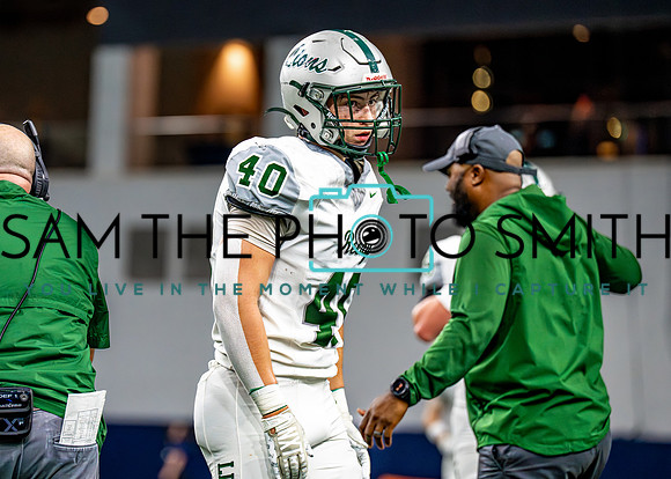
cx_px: 242
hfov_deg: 10.1
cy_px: 229
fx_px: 3807
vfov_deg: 7.2
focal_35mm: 200
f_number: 2.8
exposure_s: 1/2000
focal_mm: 154
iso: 5000
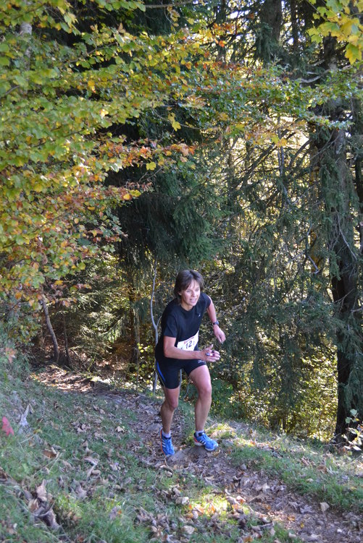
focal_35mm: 45
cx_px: 182
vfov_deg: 43.6
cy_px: 272
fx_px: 680
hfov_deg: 29.9
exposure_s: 1/400
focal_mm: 30
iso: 3200
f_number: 4.5
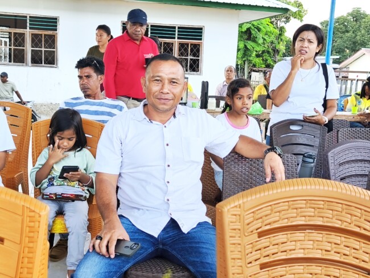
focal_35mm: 46
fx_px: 492
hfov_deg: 41.2
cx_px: 185
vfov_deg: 31.5
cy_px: 139
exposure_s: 1/100
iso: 160
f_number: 1.65
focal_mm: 6.18
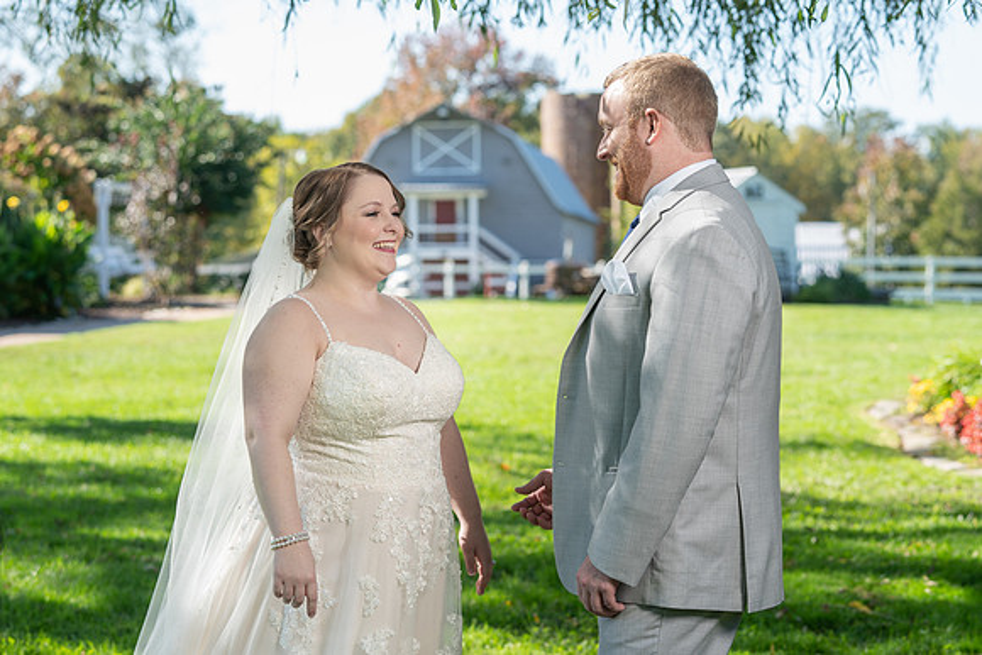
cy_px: 357
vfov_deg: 16.7
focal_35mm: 82
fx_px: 2235
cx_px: 536
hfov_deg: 24.8
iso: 50
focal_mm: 73
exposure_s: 1/200
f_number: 4
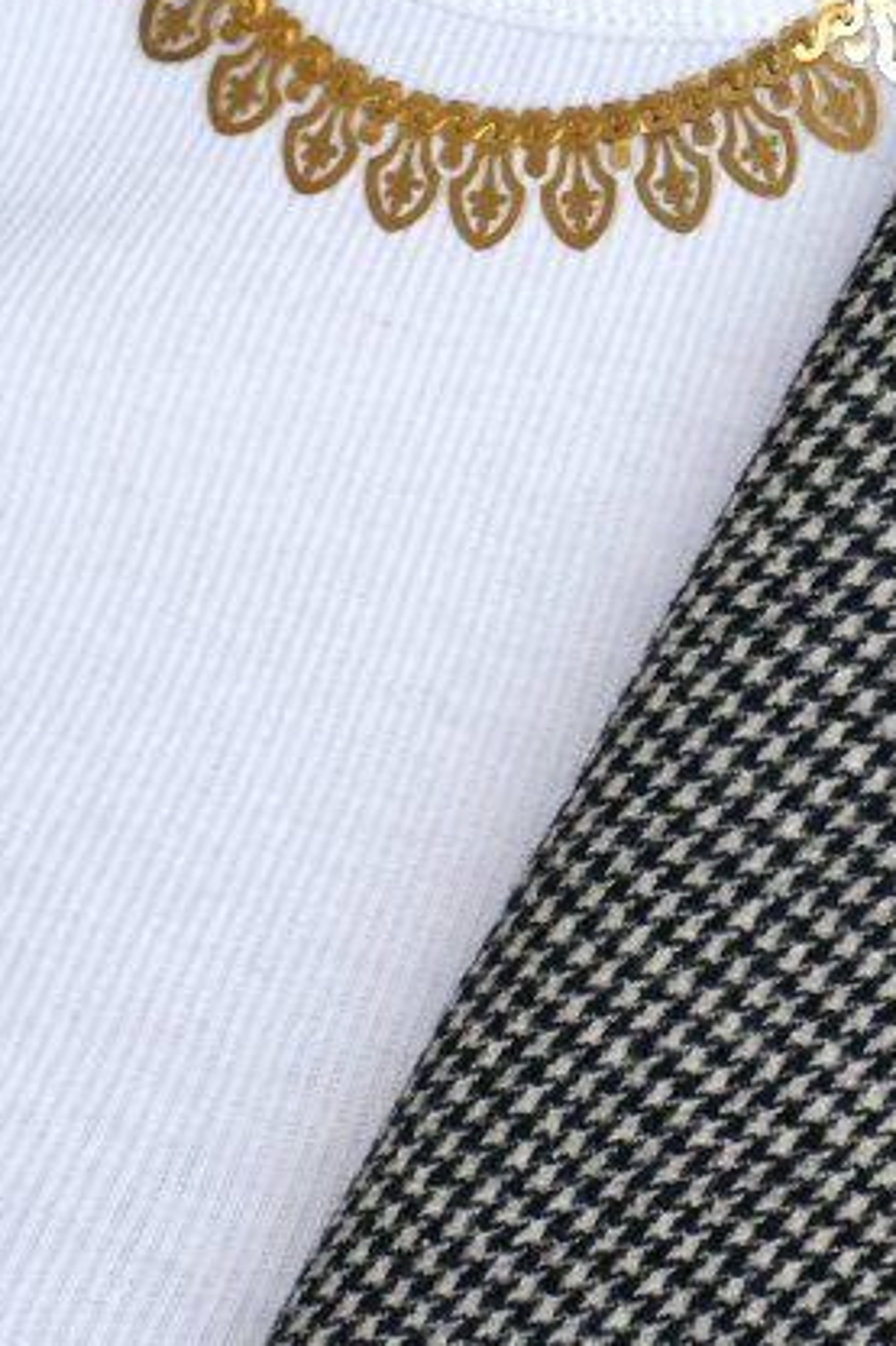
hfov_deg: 4.5
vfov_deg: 6.8
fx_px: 11321
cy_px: 136
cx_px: 650
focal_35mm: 303
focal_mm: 70
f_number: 4.5
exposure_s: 1/160
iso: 200
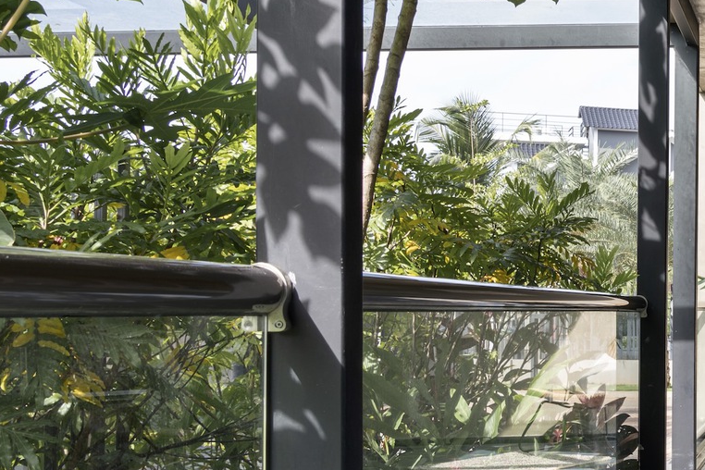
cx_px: 827
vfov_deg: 21.5
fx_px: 1234
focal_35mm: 63
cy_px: 280
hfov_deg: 28.2
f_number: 8
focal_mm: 24
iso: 100
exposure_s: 1/50
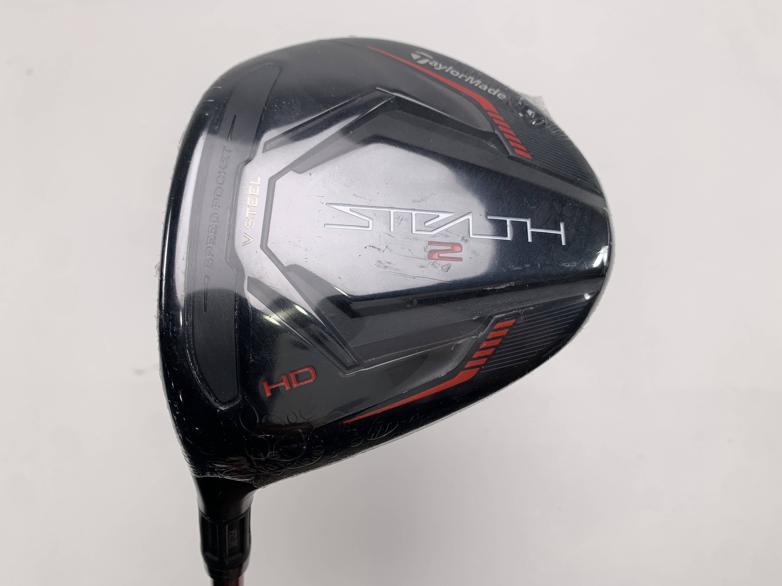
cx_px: 391
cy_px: 293
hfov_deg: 67.3
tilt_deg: -60.2
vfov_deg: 53.1
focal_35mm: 26
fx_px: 587
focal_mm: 4.25
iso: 25
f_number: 1.8
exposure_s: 1/274
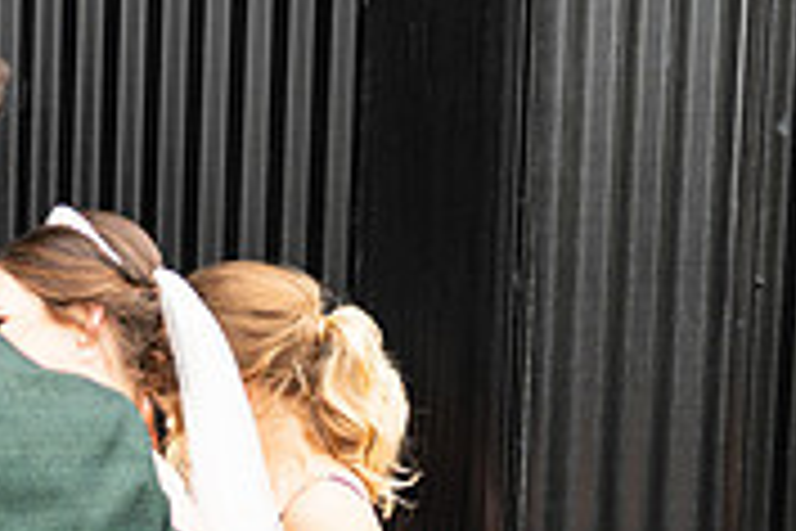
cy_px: 641
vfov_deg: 11.7
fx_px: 2543
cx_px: -40
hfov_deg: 17.3
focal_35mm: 115
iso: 160
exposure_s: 1/200
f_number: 3.5
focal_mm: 35
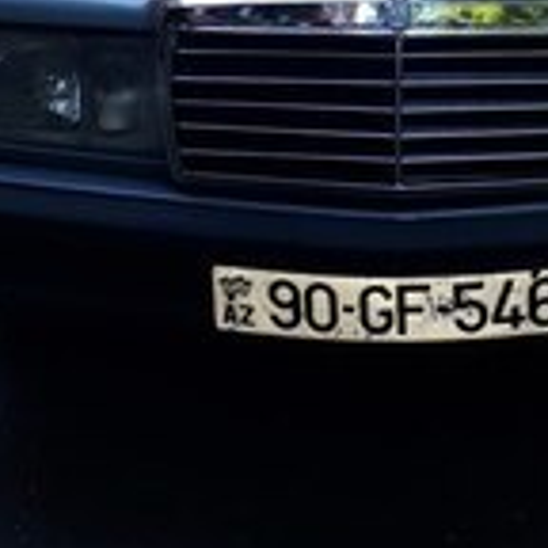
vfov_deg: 19.0
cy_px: -236
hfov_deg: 20.9
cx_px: 449
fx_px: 1469
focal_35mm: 82
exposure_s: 1/195
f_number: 1.9
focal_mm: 3.6
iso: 40
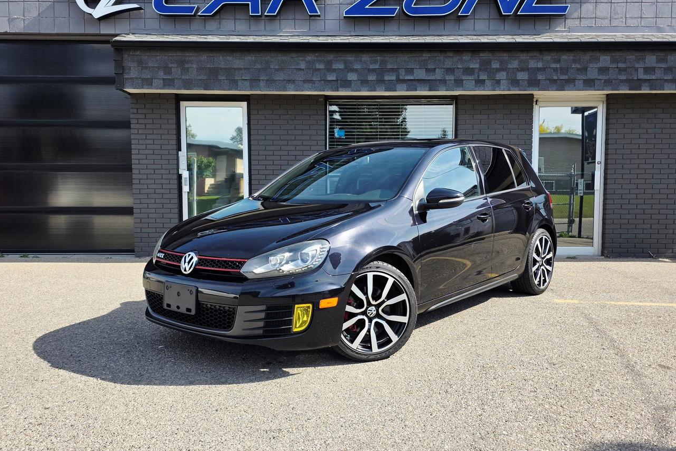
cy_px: 210
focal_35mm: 24
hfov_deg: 73.7
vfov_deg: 53.1
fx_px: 451
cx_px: 338
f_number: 1.7
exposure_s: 1/3333
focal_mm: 6.3
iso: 80
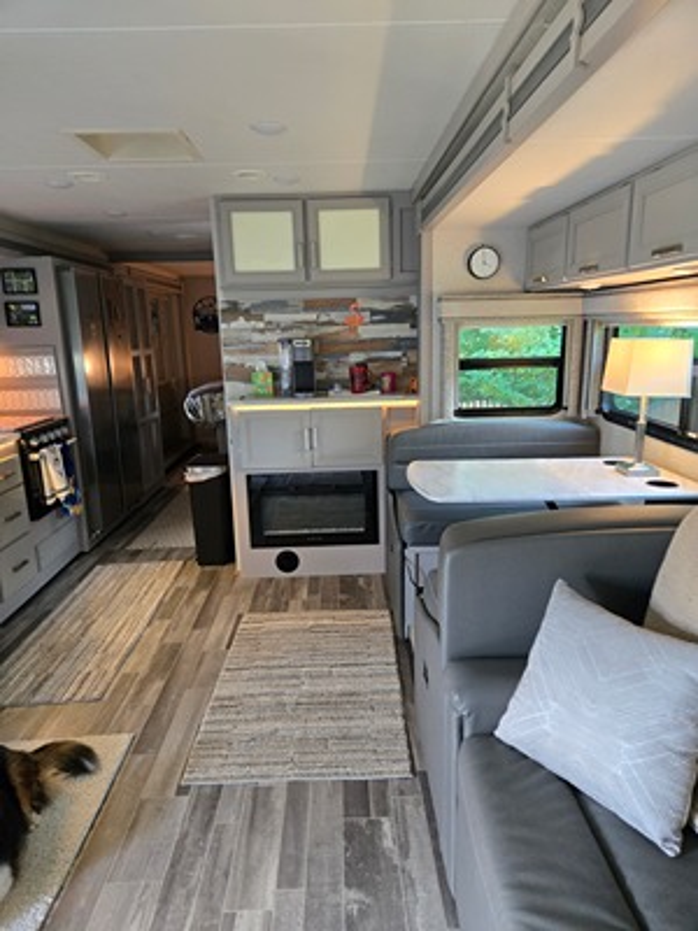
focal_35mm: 23
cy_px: 466
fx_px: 618
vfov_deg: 73.9
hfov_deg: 58.9
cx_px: 349
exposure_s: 1/120
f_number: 1.8
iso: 640
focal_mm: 5.4
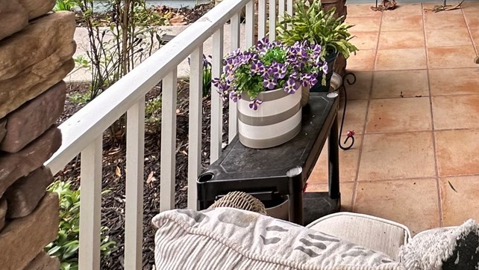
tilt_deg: +0.3
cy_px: -151
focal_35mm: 38
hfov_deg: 46.3
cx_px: 452
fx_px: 483
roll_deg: -0.9
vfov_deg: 23.7
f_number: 2.2
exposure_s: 1/99
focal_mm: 2.22
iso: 64
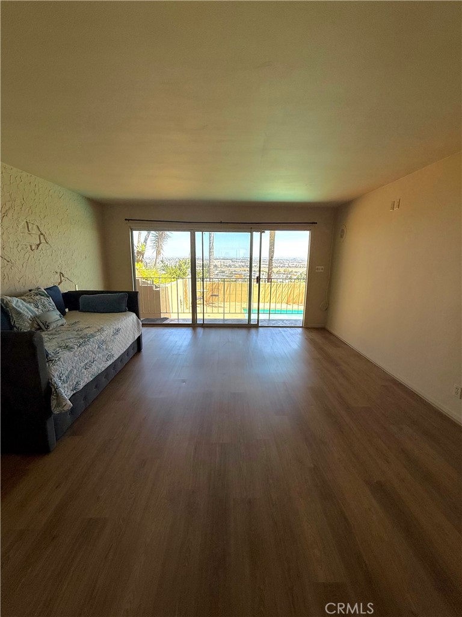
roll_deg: -0.5
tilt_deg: -11.2
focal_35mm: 14
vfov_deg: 102.1
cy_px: 308
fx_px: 249
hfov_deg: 85.7
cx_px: 231
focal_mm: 2.22
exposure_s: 1/651
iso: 64
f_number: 2.2
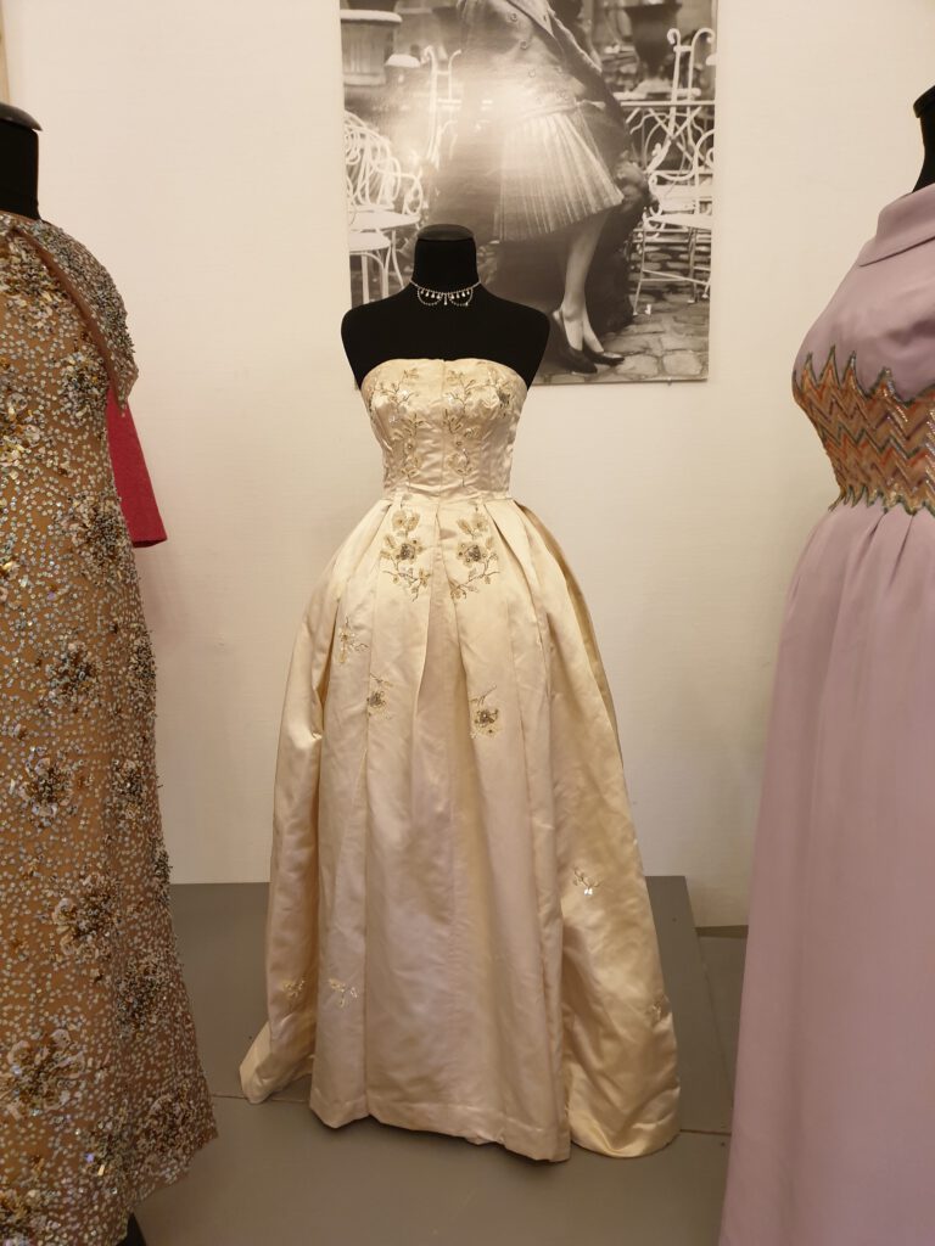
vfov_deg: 67.3
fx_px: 936
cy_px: 623
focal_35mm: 26
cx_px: 468
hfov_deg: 53.1
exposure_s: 1/50
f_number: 1.5
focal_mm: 4.3
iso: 200
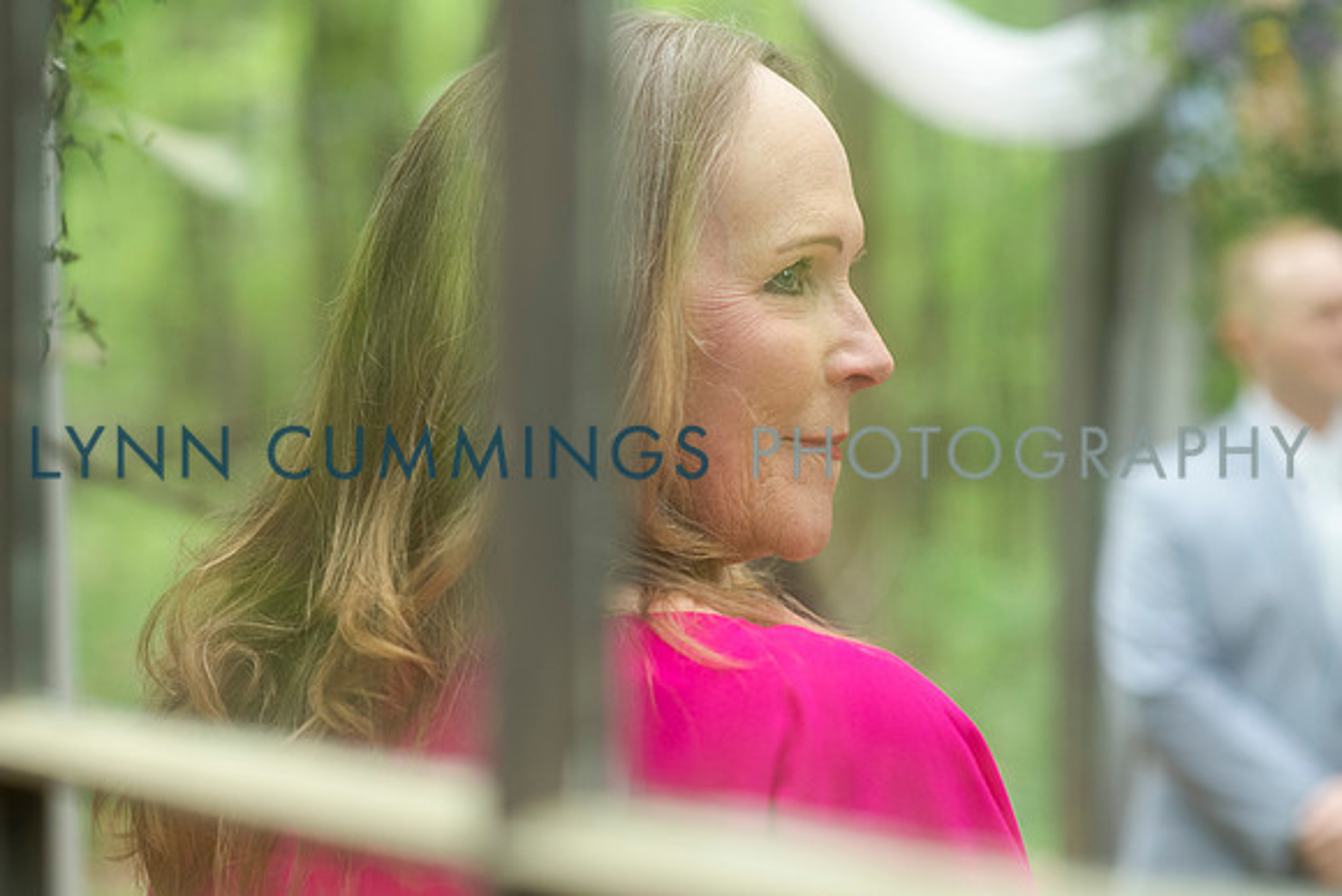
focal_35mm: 88
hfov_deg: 23.0
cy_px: 448
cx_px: 671
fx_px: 3298
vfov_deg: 15.5
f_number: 3.2
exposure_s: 1/160
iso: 500
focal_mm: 85
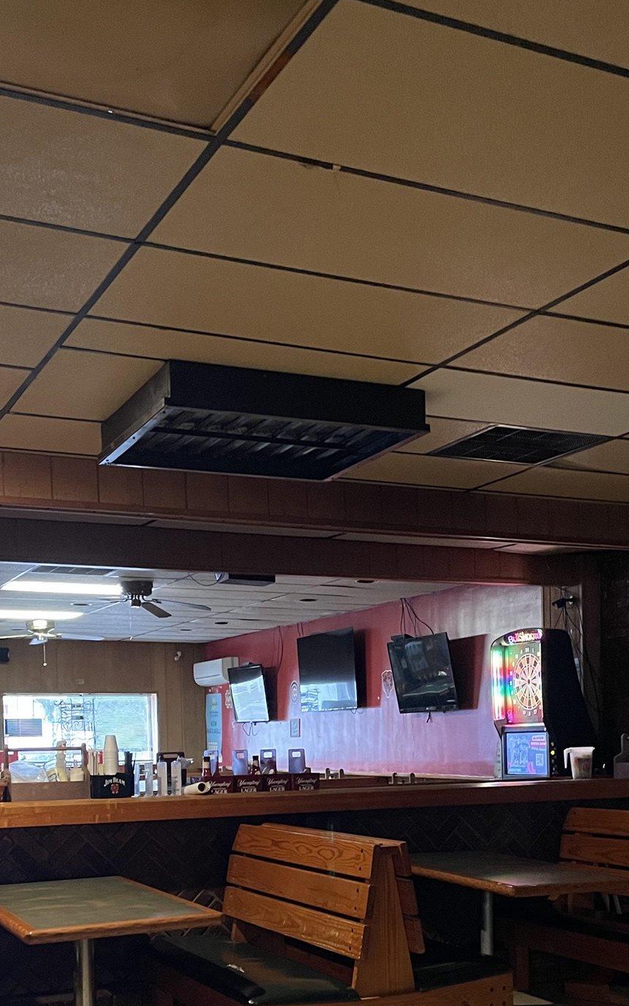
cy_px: 768
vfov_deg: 42.0
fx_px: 1261
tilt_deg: -0.6
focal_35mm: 46
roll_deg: +1.8
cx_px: 421
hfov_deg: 27.8
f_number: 1.6
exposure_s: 1/30
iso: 800
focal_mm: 4.2
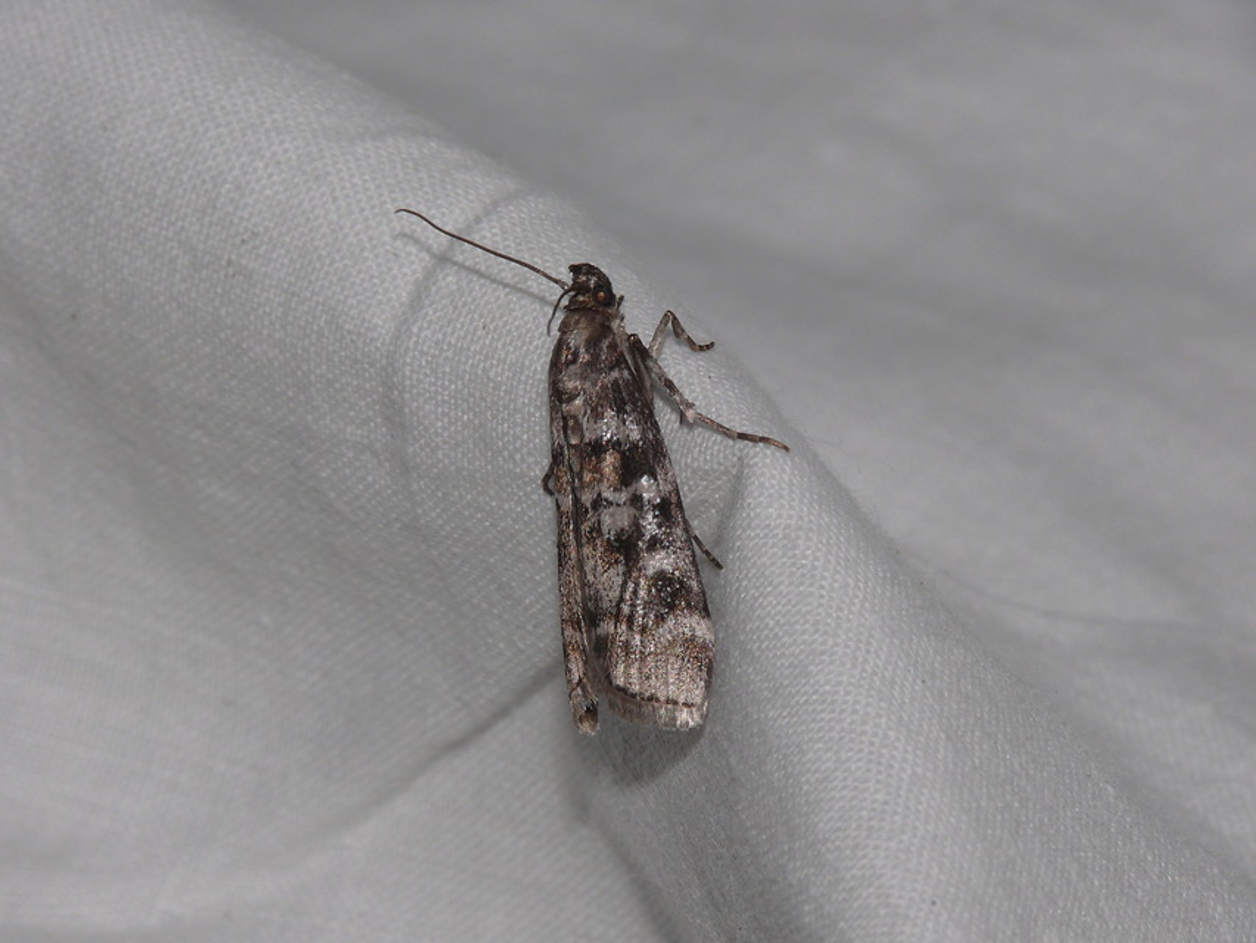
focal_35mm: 245
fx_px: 8891
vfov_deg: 6.1
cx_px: 628
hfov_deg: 8.1
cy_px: 472
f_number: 11
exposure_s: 1/640
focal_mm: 51.8
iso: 100
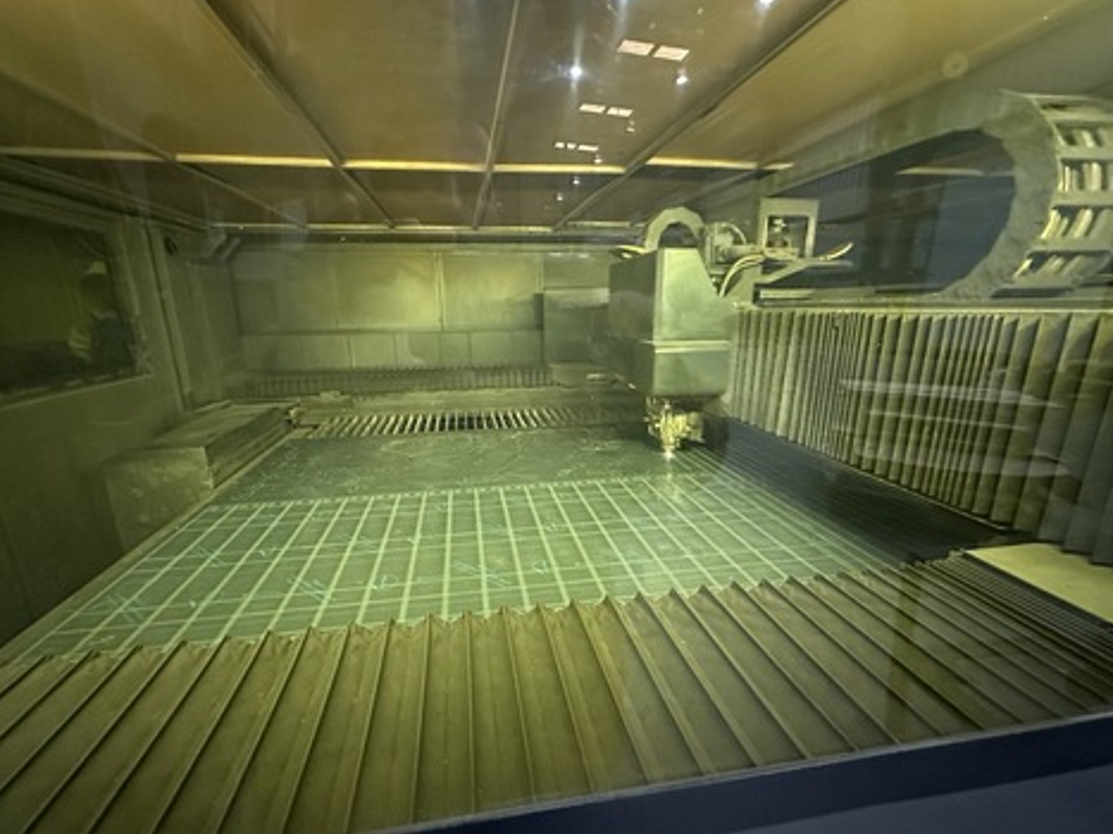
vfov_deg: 81.7
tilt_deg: -14.2
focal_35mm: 15
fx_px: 482
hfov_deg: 98.1
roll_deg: +0.3
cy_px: 435
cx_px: 534
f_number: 2.2
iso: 1600
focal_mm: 2.22
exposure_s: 1/36
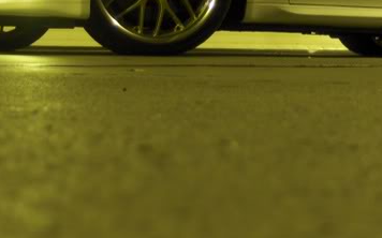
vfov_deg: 12.3
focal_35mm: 105
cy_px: 23
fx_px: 1092
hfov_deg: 19.7
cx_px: 273
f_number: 3
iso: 100
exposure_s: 1/3.67
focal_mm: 9.6
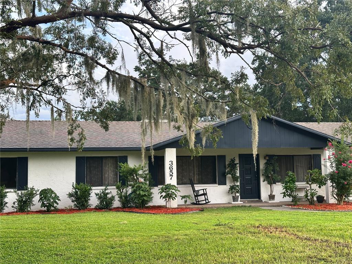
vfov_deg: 30.3
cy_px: 132
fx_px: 488
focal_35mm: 48
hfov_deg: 39.7
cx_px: 176
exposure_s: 1/220
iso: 64
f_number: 1.78
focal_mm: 6.86
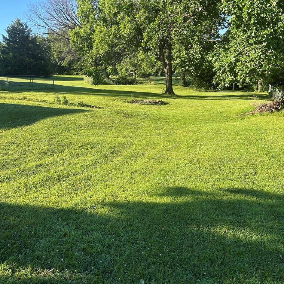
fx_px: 288
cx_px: 140
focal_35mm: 31
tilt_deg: -14.4
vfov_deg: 52.5
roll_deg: +2.1
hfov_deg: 52.5
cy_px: 141
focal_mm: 5.7
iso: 50
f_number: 1.5
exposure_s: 1/1196
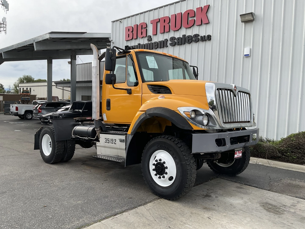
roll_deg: -3.3
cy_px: 114
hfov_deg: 61.7
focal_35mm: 29
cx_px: 152
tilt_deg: -3.9
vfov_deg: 48.2
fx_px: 256
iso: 16
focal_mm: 3
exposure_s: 1/869
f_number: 1.8
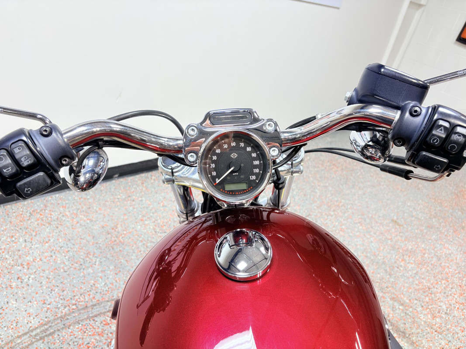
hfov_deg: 67.3
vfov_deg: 53.1
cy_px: 174
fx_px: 350
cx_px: 233
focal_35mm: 26
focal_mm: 5.96
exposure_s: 1/120
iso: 50
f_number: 1.6
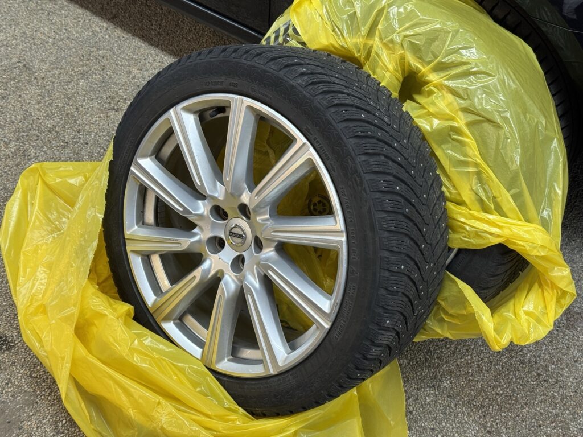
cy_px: 218
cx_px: 292
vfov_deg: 30.3
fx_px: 808
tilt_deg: -46.2
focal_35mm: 48
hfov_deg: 39.7
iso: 64
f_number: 1.78
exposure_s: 1/50
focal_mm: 6.76
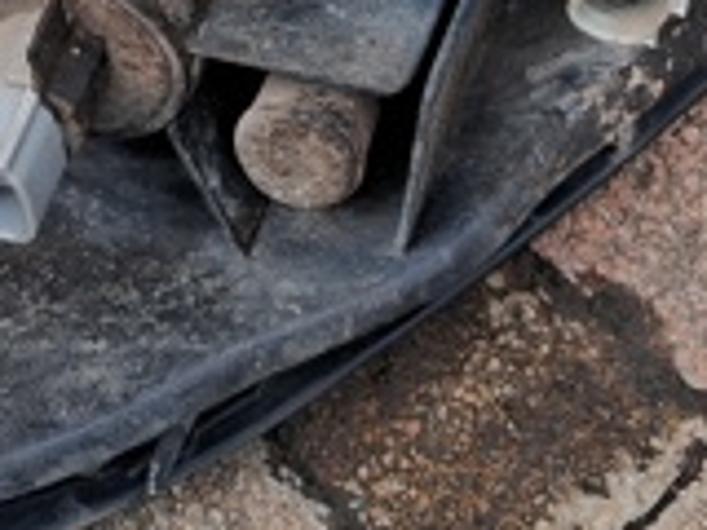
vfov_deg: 13.8
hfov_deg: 18.8
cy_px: -130
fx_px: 2124
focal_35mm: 104
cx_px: 212
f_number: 1.8
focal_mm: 3.98
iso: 25
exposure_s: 1/216
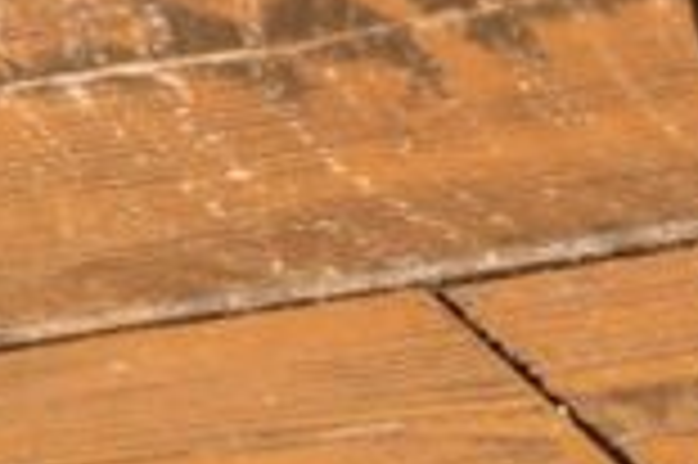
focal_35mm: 671
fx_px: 12996
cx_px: 621
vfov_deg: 2.0
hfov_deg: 3.1
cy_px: -230
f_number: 3.5
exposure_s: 1/800
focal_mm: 135
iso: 100
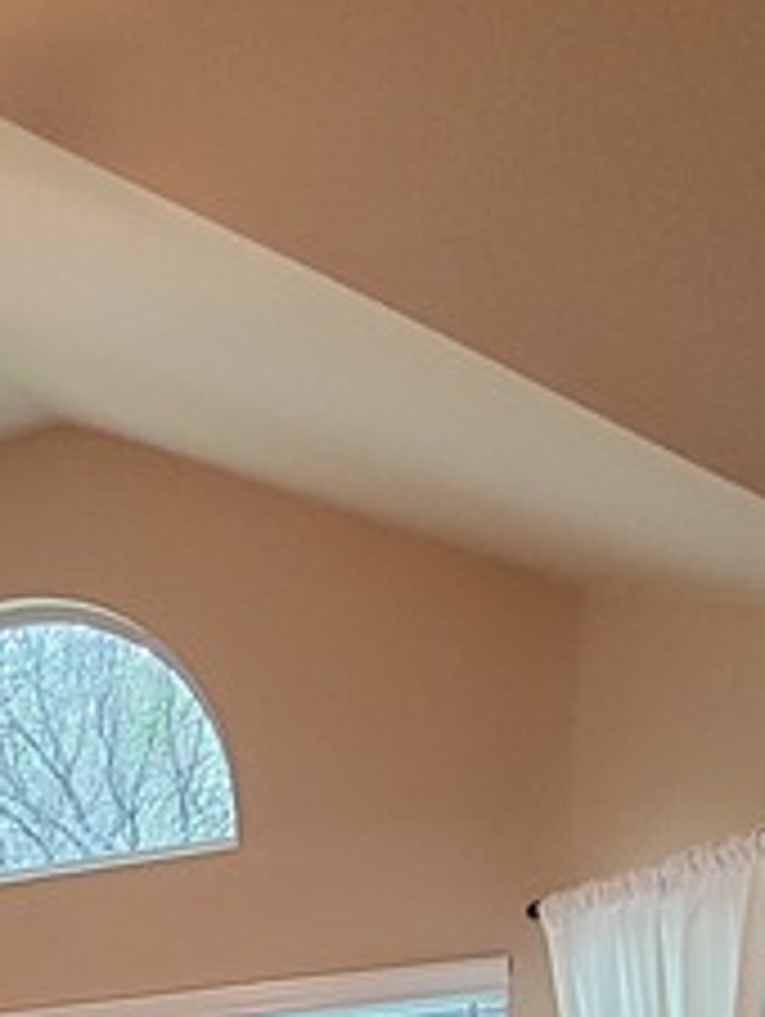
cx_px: -387
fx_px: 1823
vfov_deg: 21.8
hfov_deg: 20.3
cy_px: 1760
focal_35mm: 62
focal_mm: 2.2
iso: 400
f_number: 2.2
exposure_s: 1/29
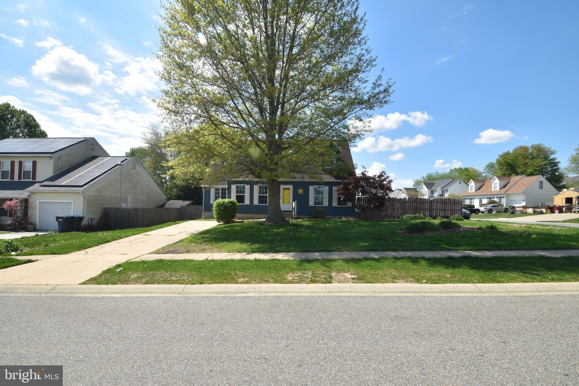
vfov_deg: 72.0
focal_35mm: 16
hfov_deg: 95.0
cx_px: 290
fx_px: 265
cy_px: 193
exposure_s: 1/200
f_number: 11
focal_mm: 11
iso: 100
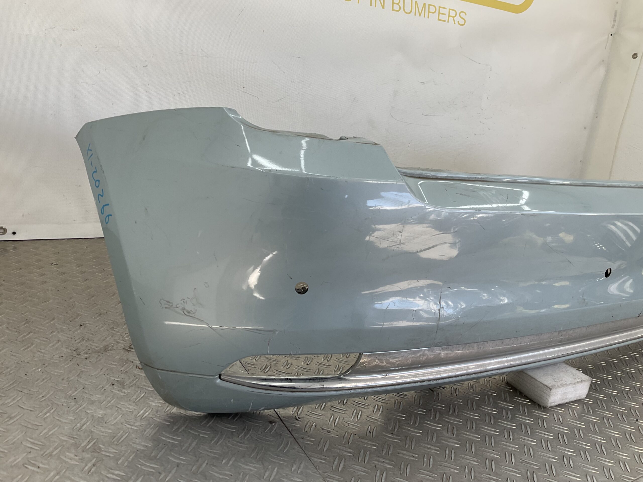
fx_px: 539
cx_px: 322
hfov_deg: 61.7
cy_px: 241
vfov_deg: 48.2
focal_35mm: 29
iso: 16
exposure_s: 1/202
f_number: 1.8
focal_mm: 3
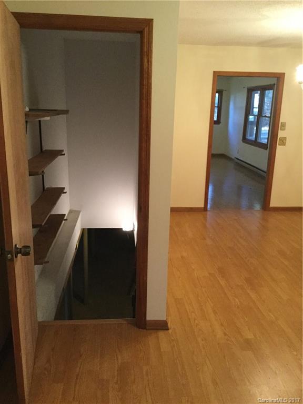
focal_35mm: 31
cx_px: 152
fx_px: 362
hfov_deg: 45.4
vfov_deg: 58.4
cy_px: 202
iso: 200
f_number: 2.4
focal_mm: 3.3
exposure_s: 1/30
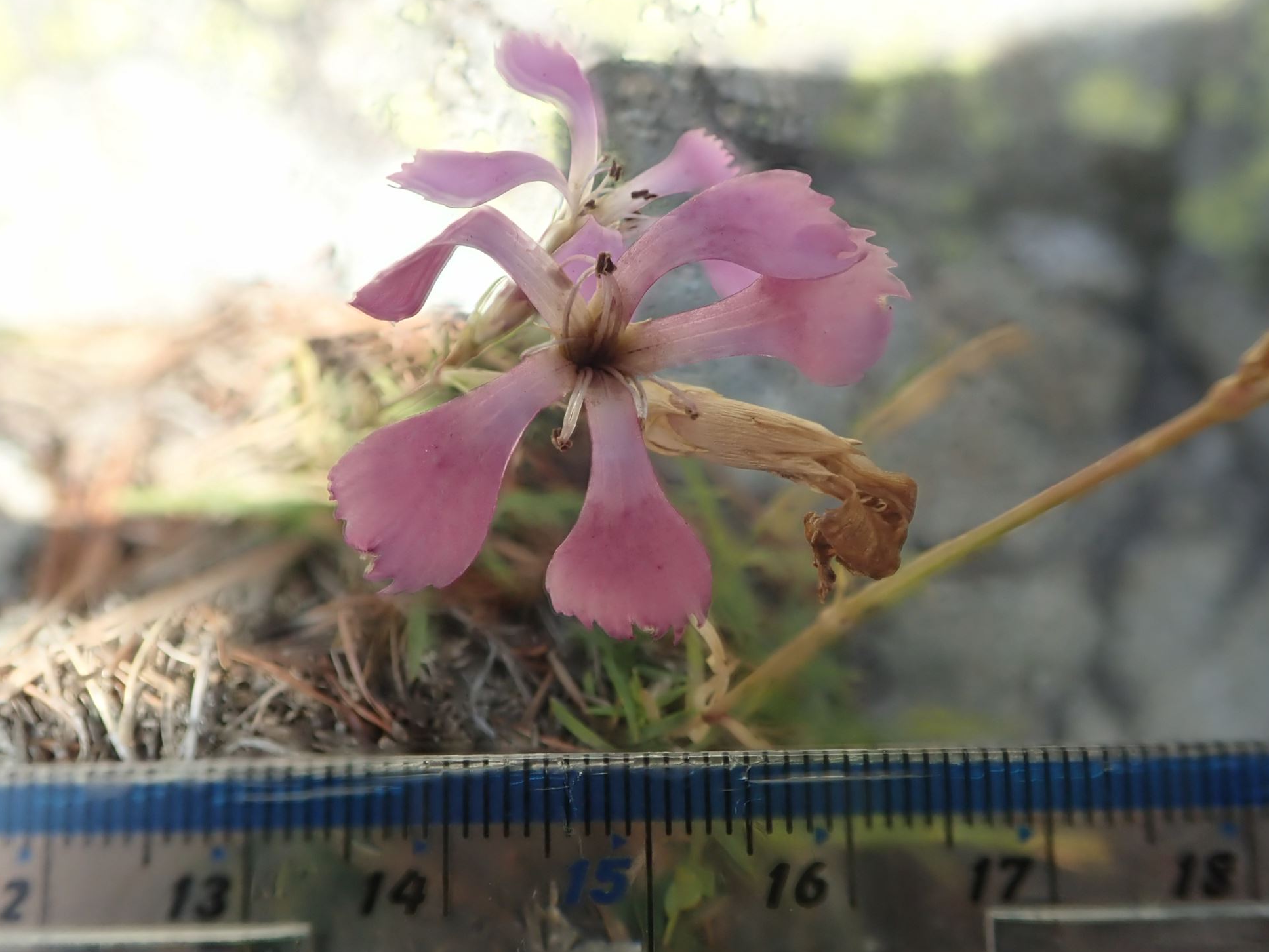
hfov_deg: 58.3
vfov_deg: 45.5
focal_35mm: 31
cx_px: 631
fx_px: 1137
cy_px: 475
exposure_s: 1/320
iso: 100
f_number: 3.2
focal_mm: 5.5
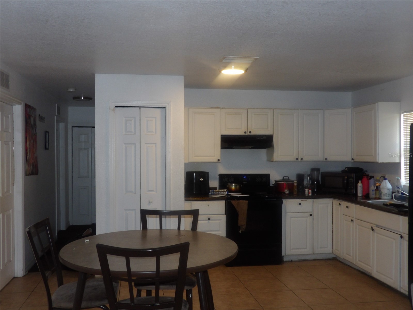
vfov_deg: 42.9
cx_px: 206
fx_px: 394
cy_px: 155
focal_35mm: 33
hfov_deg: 55.4
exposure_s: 1/33
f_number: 3.6
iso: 200
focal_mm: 5.9
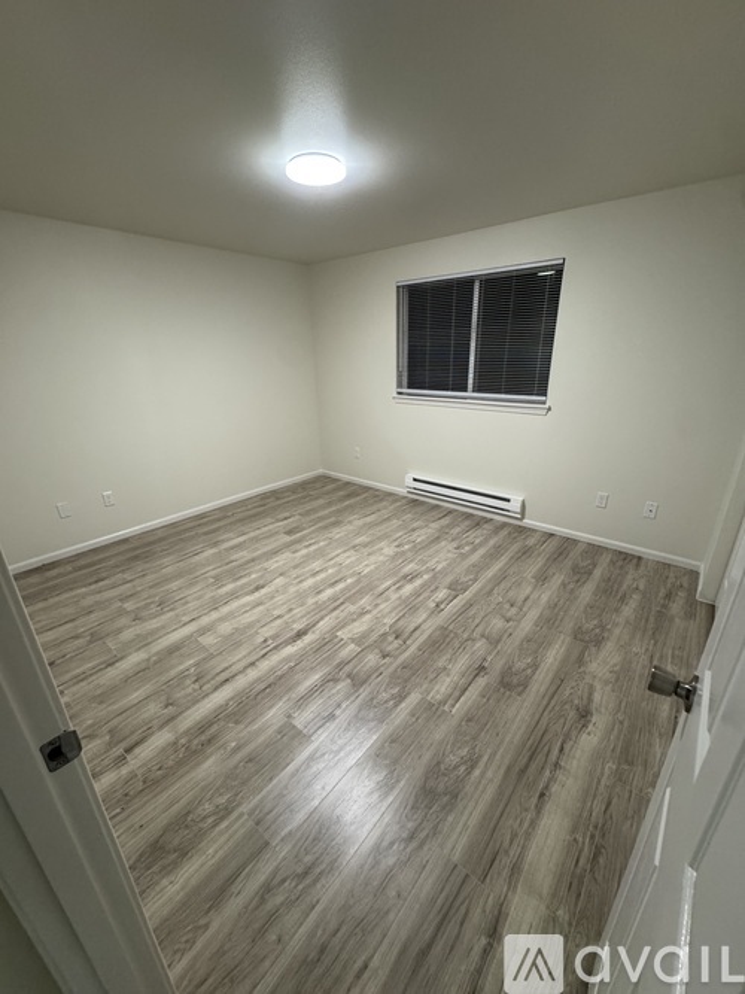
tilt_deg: -20.4
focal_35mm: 14
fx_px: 402
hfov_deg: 85.7
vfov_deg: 102.1
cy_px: 497
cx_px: 372
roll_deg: +1.9
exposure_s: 1/60
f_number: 2.2
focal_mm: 2.22
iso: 400
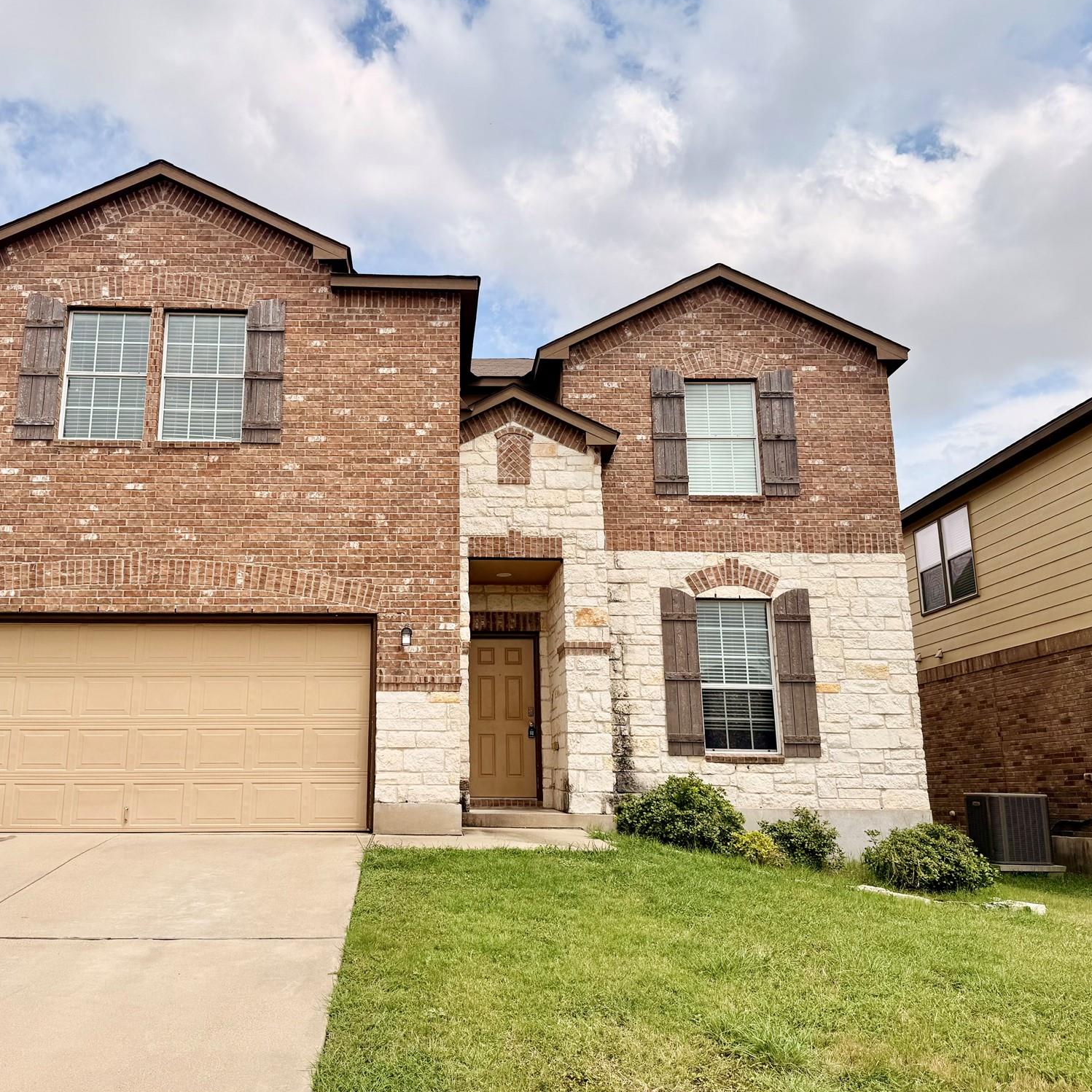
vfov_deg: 55.6
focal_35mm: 29
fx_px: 1035
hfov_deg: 55.2
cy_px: 538
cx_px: 432
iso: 80
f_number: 1.78
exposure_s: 1/8130
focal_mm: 6.76
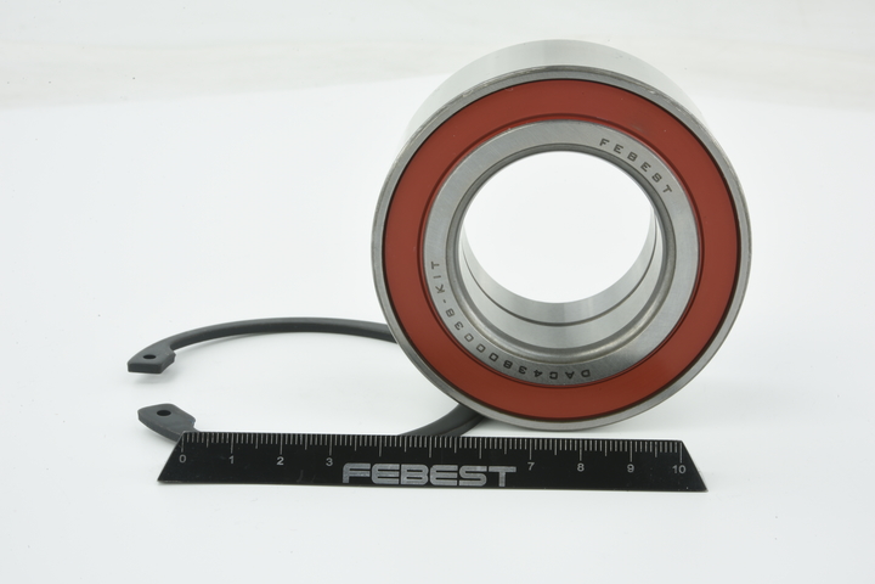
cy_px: 292
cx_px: 438
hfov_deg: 33.4
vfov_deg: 22.6
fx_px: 1458
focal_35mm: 60
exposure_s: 1/2.5
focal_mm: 60
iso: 64
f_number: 32
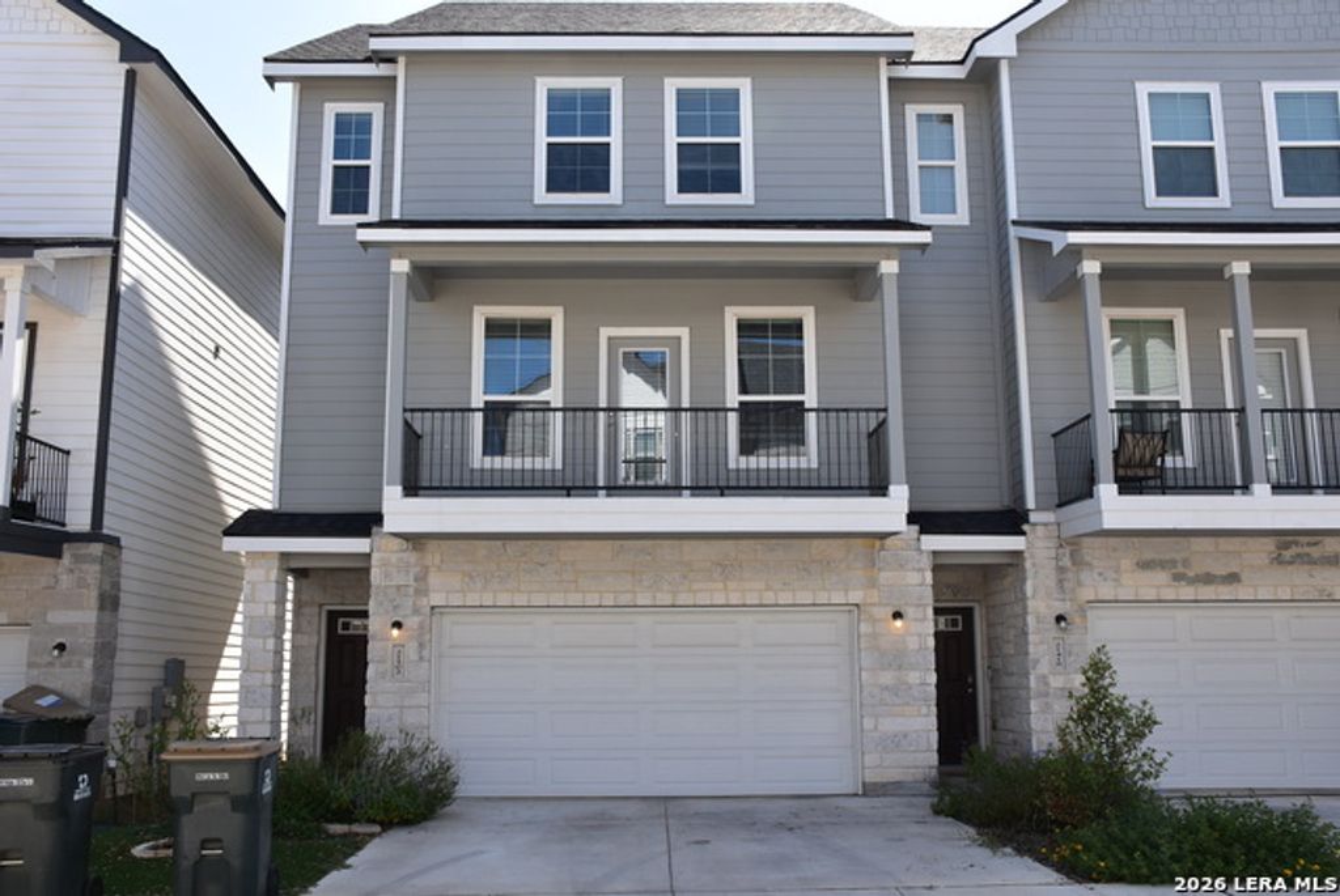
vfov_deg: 40.1
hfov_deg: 57.2
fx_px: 1230
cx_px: 670
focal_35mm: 33
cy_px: 448
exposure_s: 1/250
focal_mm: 22
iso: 400
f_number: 10
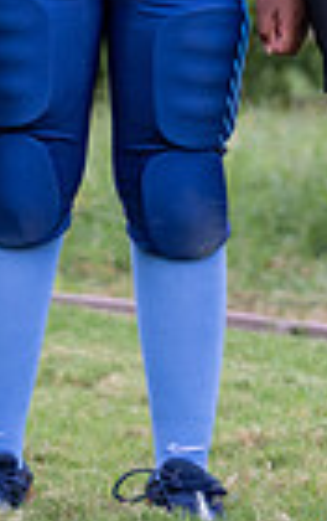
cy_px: -122
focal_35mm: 386
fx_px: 5481
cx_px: 310
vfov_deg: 5.4
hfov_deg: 3.4
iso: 500
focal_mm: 74
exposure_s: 1/320
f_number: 2.8
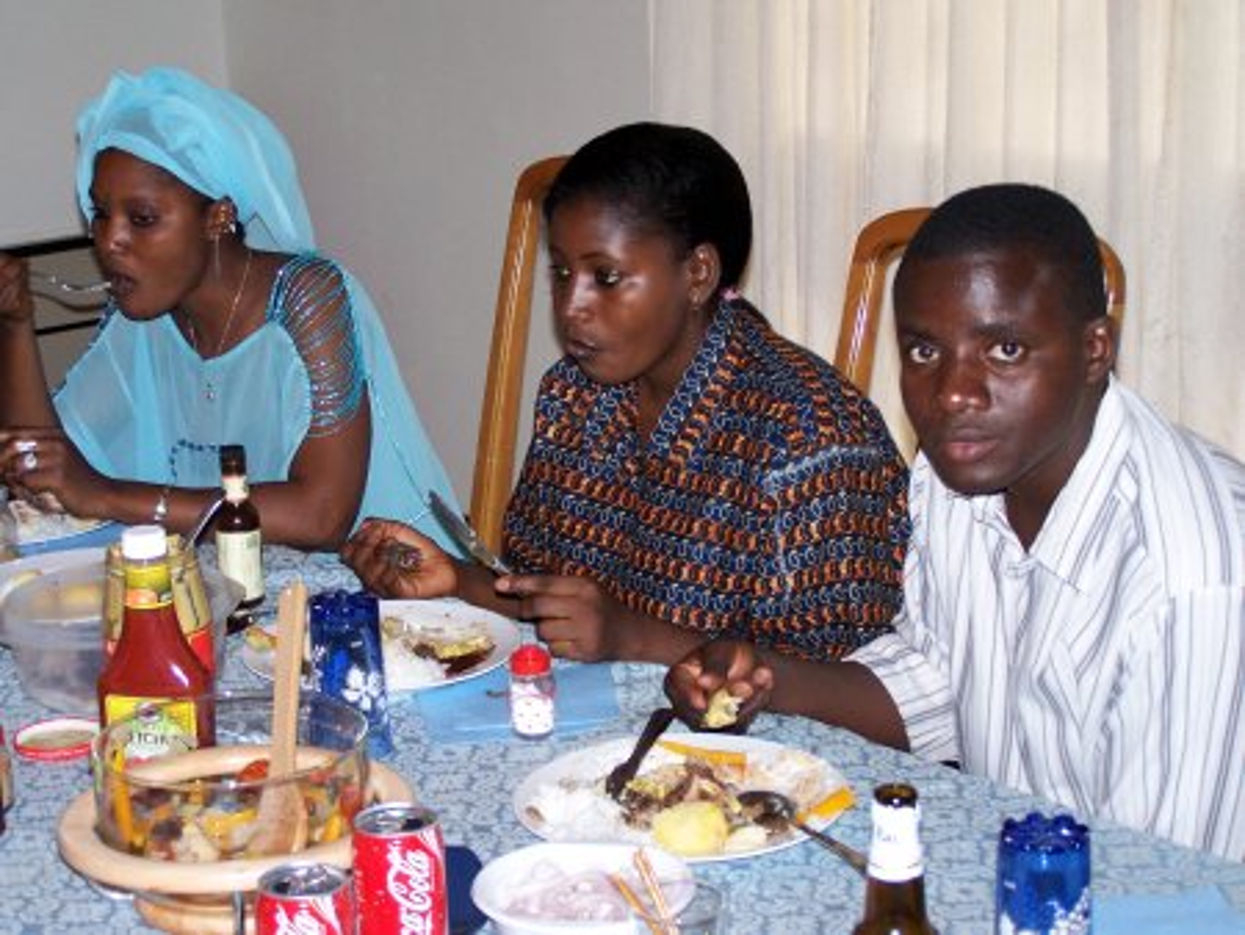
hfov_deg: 29.0
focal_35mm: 67
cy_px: 468
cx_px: 622
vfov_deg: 22.0
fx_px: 2411
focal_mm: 11.1
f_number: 3.2
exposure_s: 1/60
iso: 140
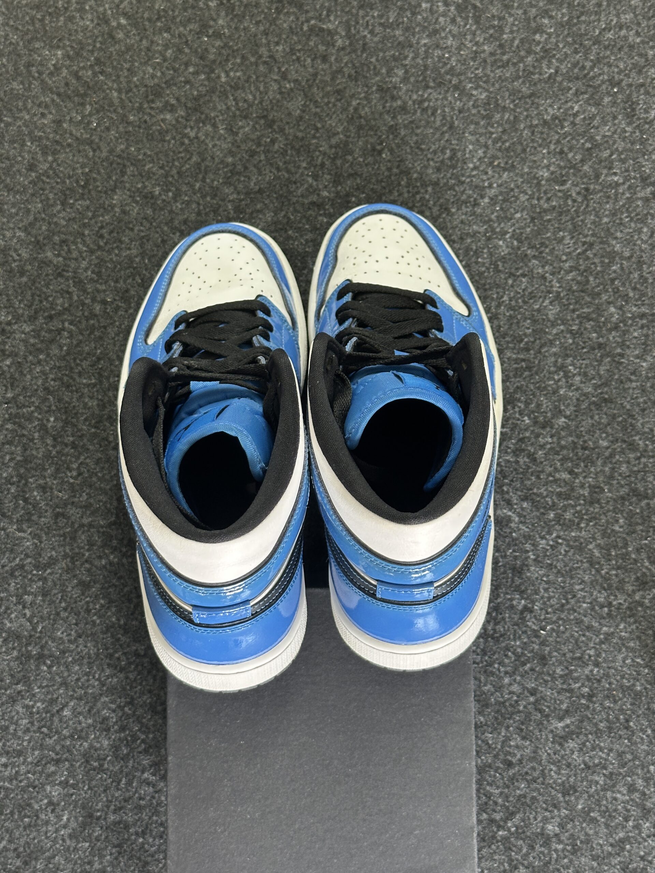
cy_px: 436
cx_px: 328
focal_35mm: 48
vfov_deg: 39.7
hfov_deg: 30.3
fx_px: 1211
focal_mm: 6.86
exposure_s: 1/33
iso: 200
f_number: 1.78
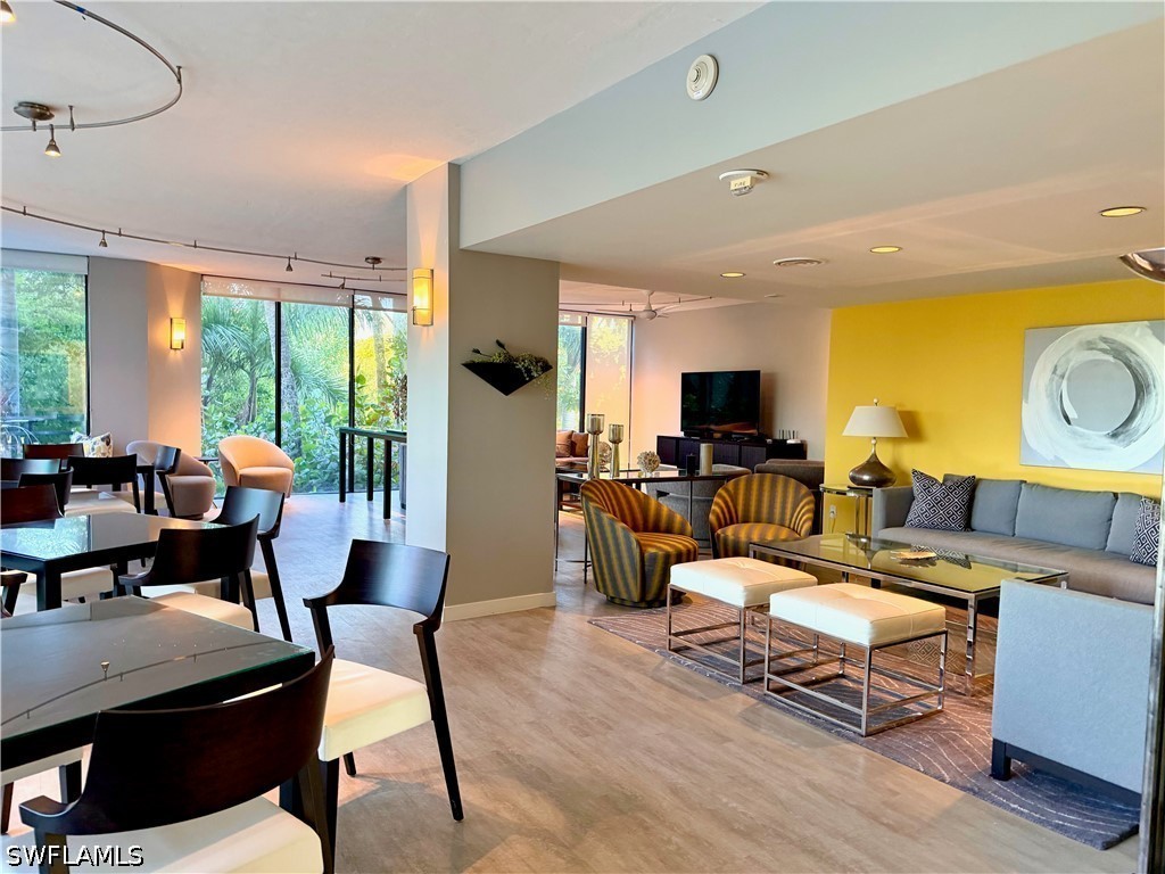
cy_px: 437
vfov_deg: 56.8
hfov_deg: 71.6
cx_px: 582
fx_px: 808
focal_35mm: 24
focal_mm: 6.76
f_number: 1.78
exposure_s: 1/60
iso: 400
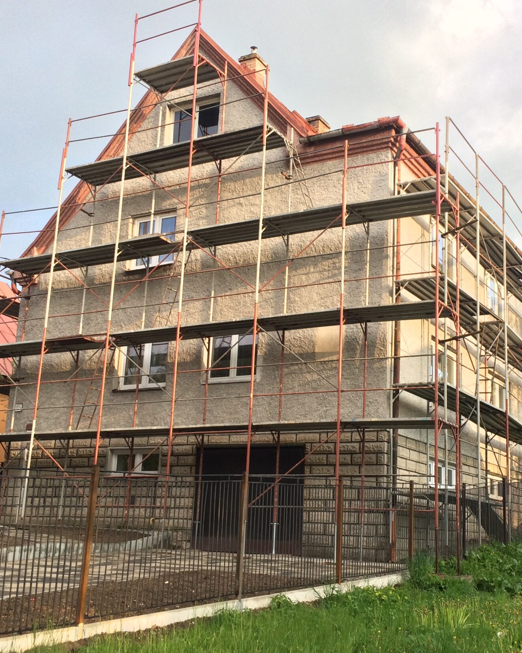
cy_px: 328
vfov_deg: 42.0
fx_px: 850
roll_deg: -2.3
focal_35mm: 44
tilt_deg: +14.1
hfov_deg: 34.0
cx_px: 316
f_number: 2.2
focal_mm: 4.15
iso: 32
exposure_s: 1/209
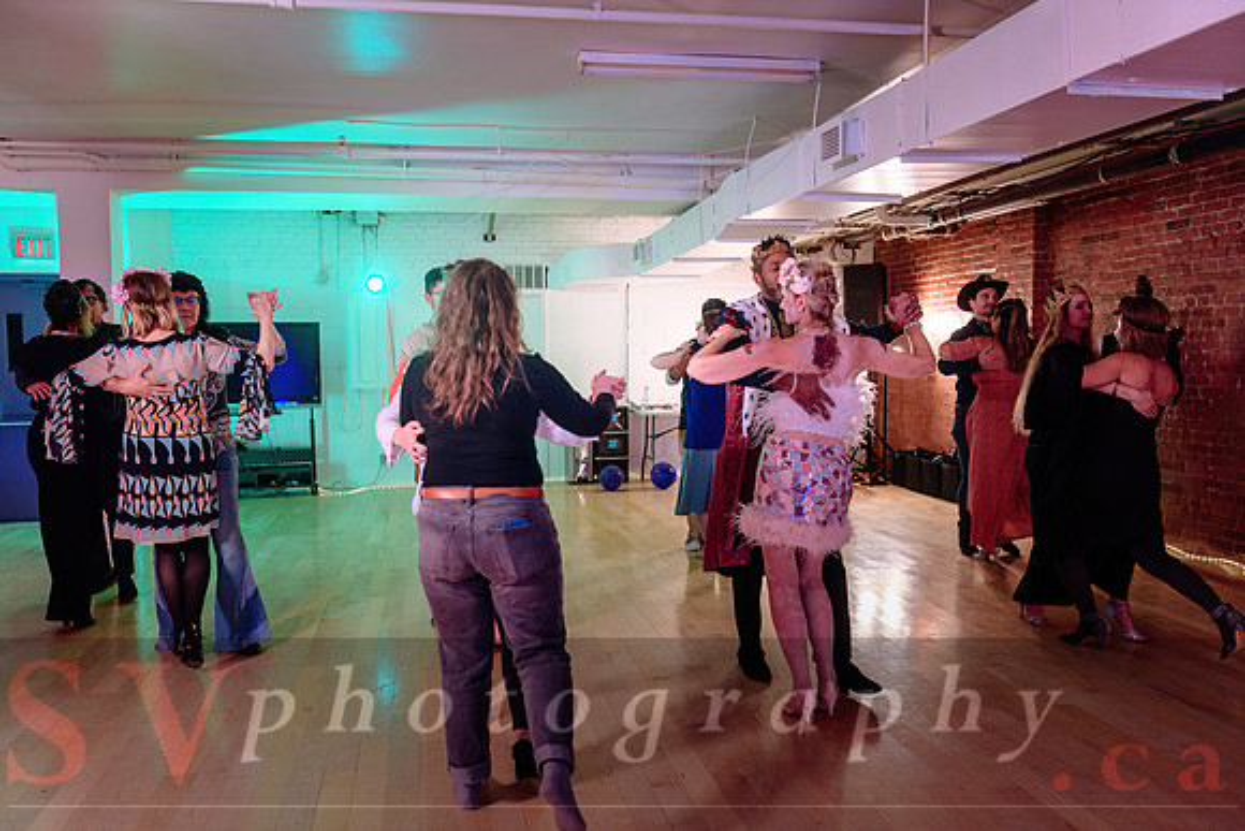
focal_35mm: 31
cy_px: 416
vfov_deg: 42.3
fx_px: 1072
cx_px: 622
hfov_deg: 60.3
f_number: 2.8
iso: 800
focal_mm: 31
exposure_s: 1/100
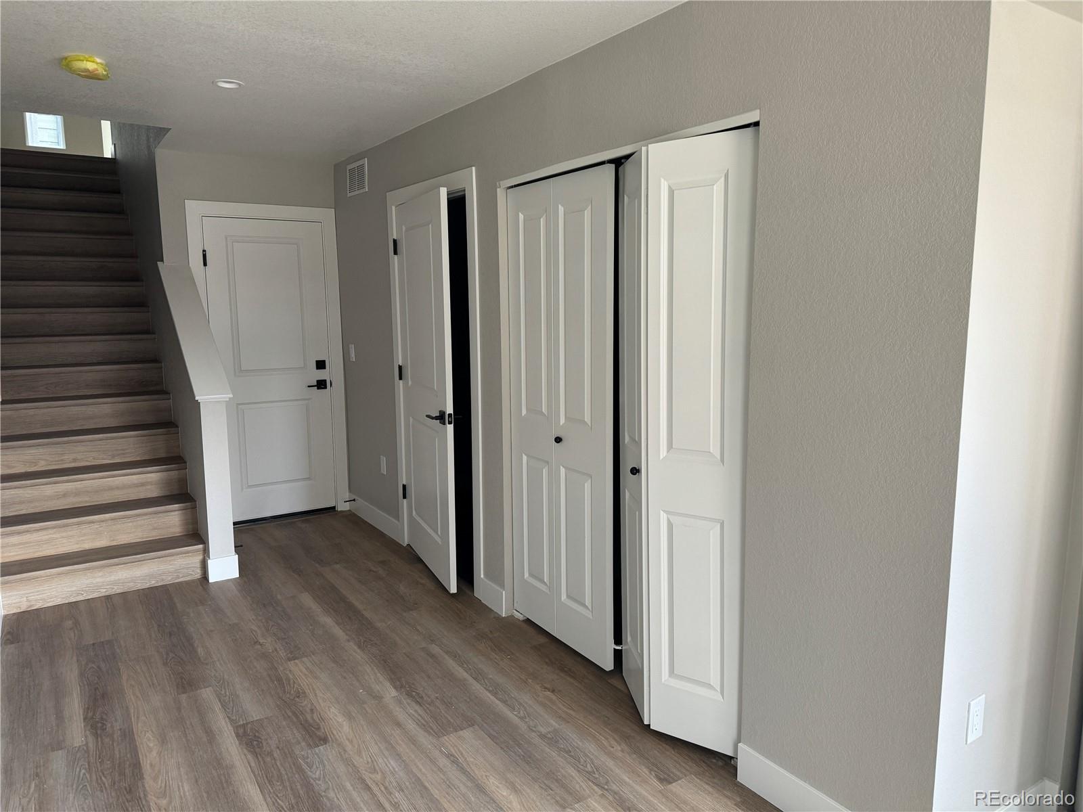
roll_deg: +1.1
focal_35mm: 24
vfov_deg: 56.8
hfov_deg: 71.6
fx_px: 751
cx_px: 542
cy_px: 406
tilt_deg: -8.3
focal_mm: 6.76
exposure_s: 1/112
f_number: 1.78
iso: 200
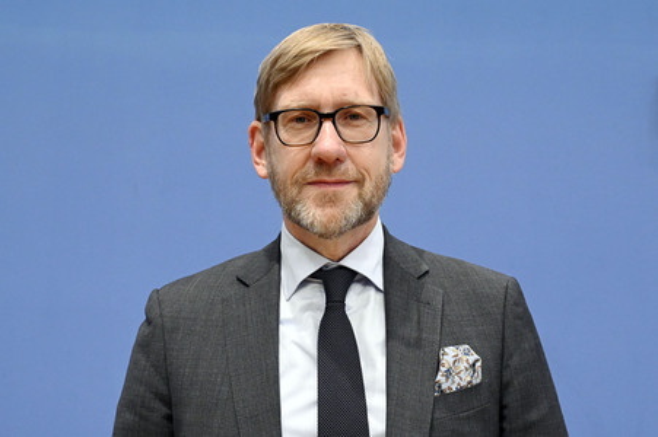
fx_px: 785
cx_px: 329
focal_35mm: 43
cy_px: 218
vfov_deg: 31.1
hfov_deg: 45.5
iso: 6400
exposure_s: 1/500
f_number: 6.3
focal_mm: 43
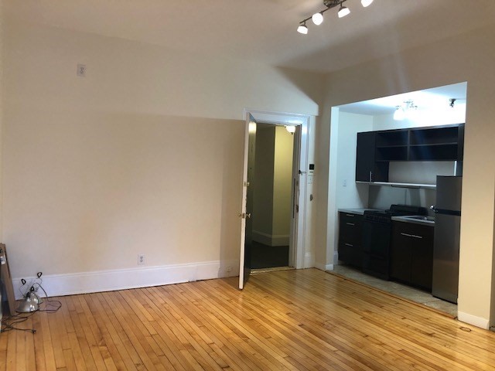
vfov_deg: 49.7
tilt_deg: -1.3
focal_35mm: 28
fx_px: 400
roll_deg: -2.5
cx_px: 248
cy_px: 186
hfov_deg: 63.4
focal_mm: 3.99
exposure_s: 1/15
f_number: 1.8
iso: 40
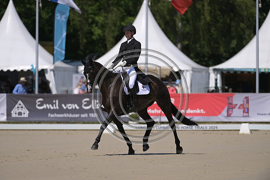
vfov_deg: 3.6
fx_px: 2851
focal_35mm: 380
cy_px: 90
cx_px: 135
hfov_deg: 5.4
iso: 125
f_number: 5
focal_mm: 380
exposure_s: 1/1250
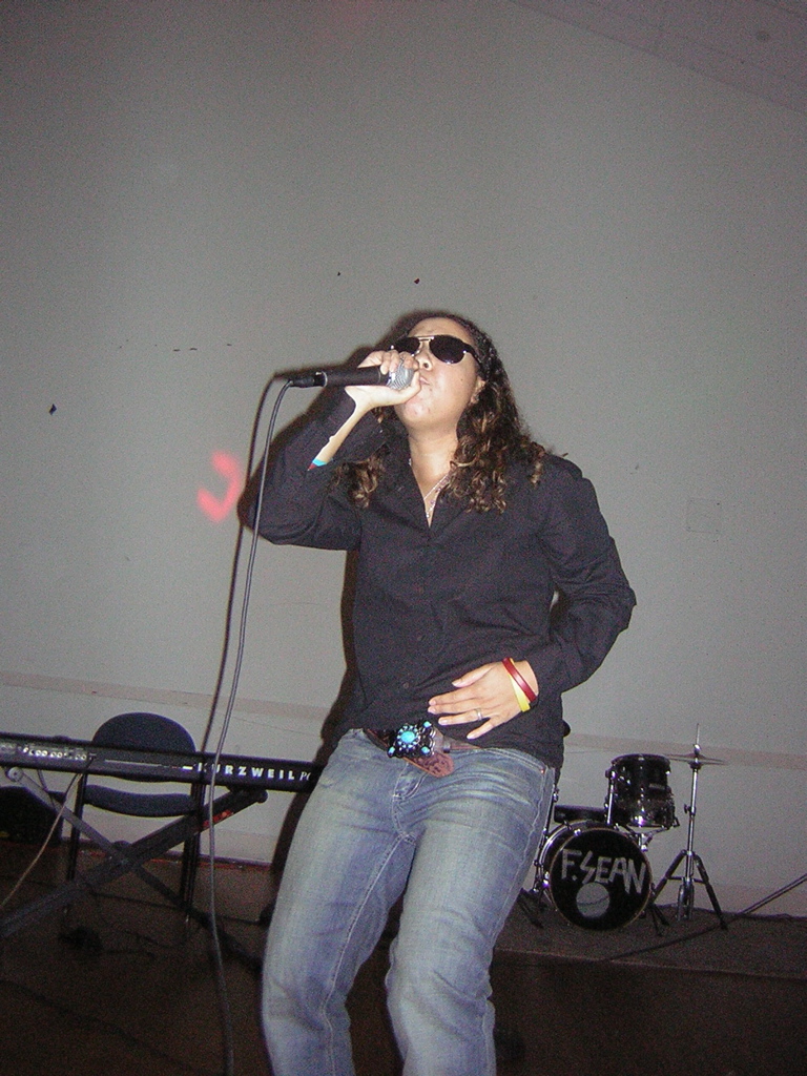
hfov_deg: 39.7
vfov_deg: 51.4
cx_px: 404
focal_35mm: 36
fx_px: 1119
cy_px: 538
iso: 200
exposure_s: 1/60.1
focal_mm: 4.7
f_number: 2.6
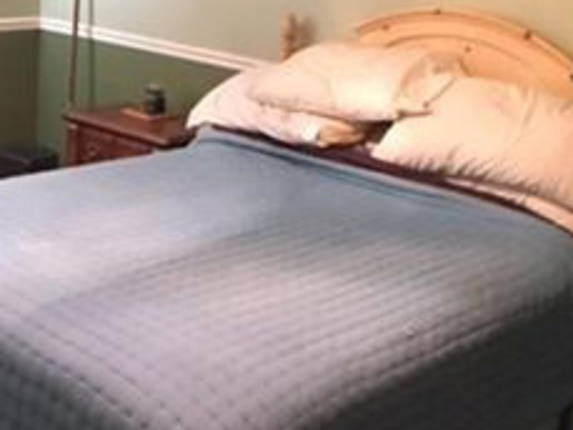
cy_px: 238
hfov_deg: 23.6
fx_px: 1341
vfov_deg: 18.2
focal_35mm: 81
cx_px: 80
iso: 200
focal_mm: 4.15
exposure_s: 1/15
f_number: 2.2
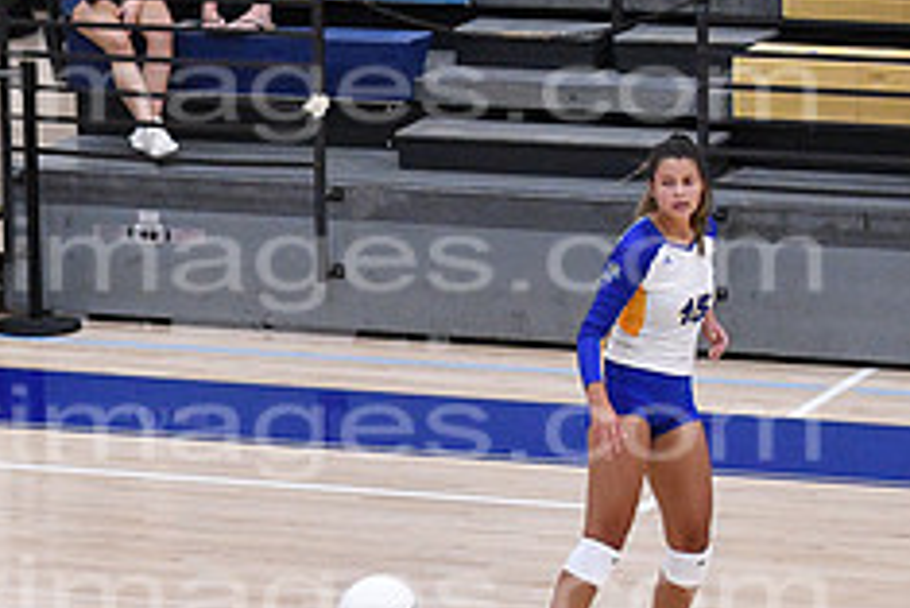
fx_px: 7487
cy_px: 687
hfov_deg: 6.9
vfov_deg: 4.6
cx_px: -43
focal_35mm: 296
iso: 6400
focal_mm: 80
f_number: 3.2
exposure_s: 1/1000
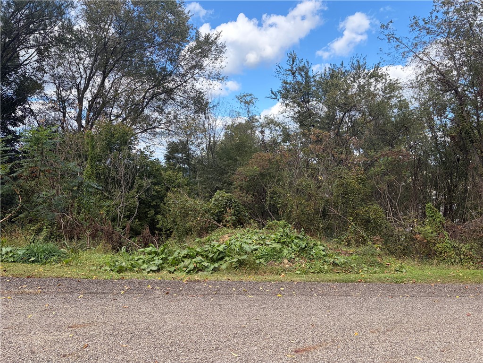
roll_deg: +0.5
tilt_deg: -1.3
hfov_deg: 67.3
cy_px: 182
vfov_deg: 53.1
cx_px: 242
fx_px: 363
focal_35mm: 26
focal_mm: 5.96
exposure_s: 1/1550
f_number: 1.6
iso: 64
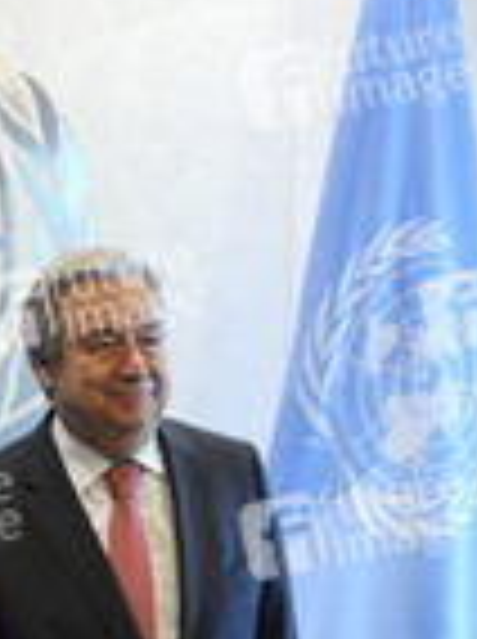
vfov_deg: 18.0
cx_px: -36
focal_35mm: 107
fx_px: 1972
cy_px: 639
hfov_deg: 13.5
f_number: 2.8
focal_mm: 35
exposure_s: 1/250
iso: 1600
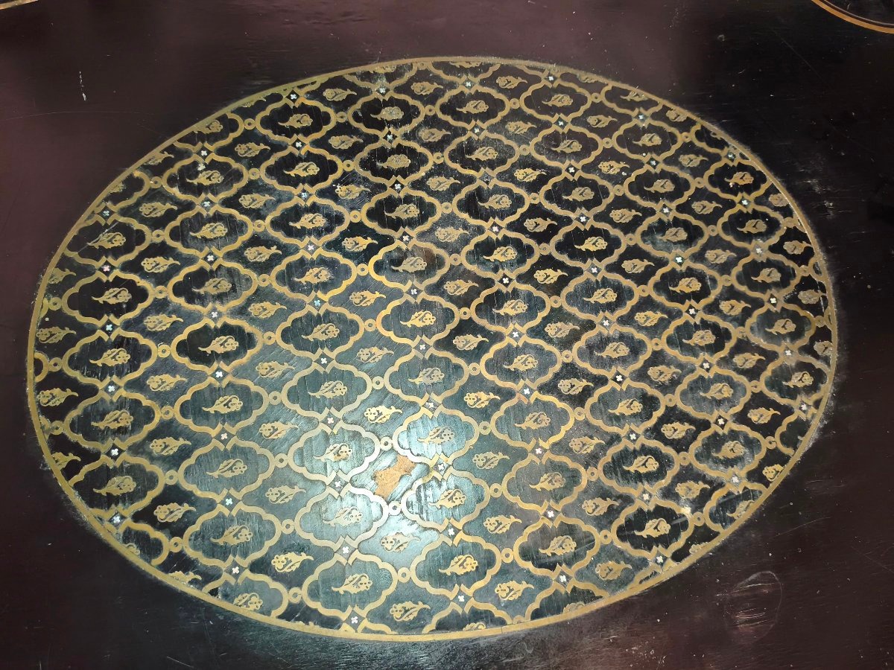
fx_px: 594
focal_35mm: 23
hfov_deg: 73.9
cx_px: 447
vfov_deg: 58.9
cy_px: 335
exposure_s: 1/33.3
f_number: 1.7
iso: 2000
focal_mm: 6.06
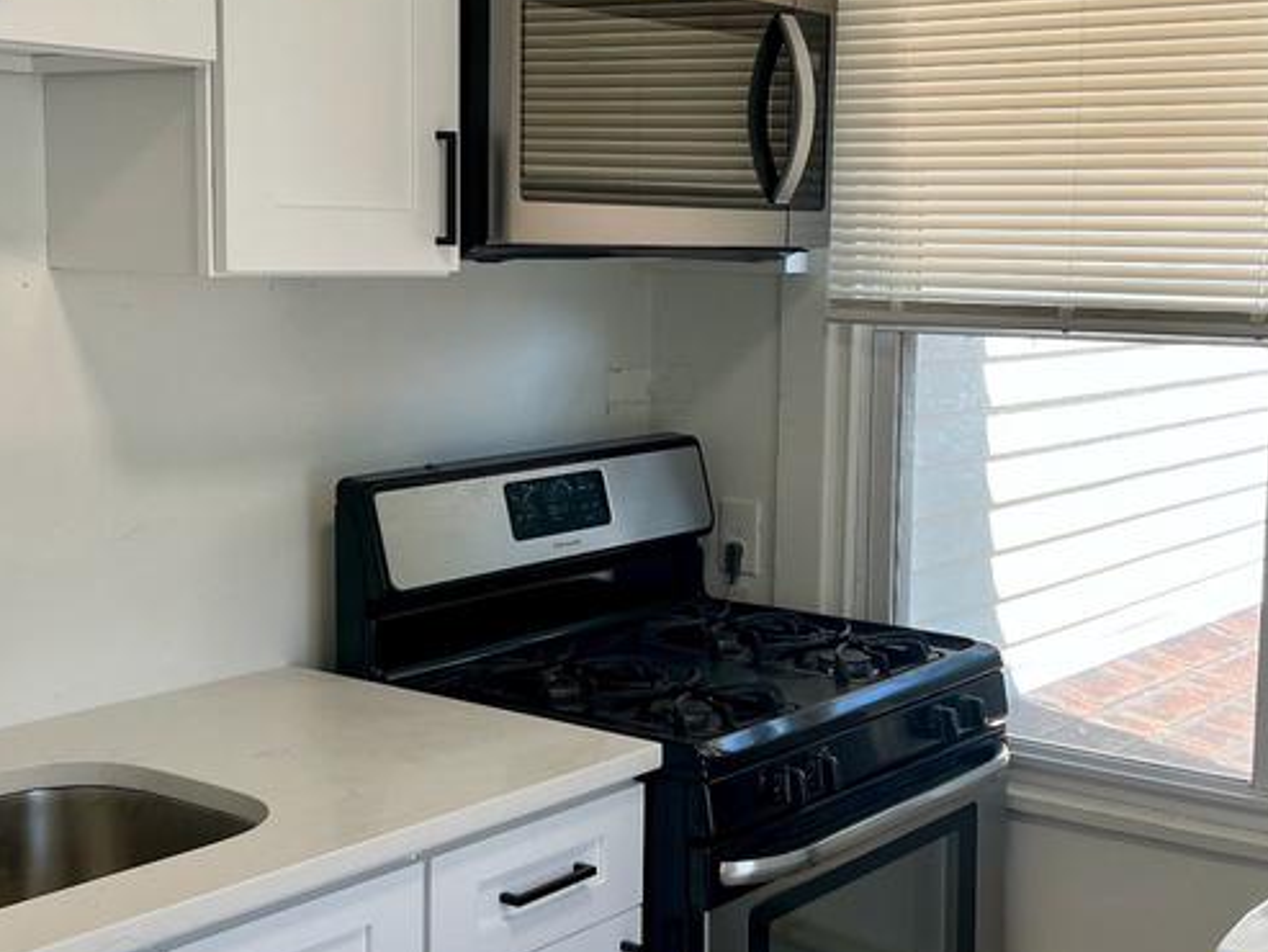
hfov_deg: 35.5
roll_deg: -1.4
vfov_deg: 27.0
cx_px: 712
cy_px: 497
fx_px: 1979
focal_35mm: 54
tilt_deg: -6.8
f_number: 1.5
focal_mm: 5.7
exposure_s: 1/159
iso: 40
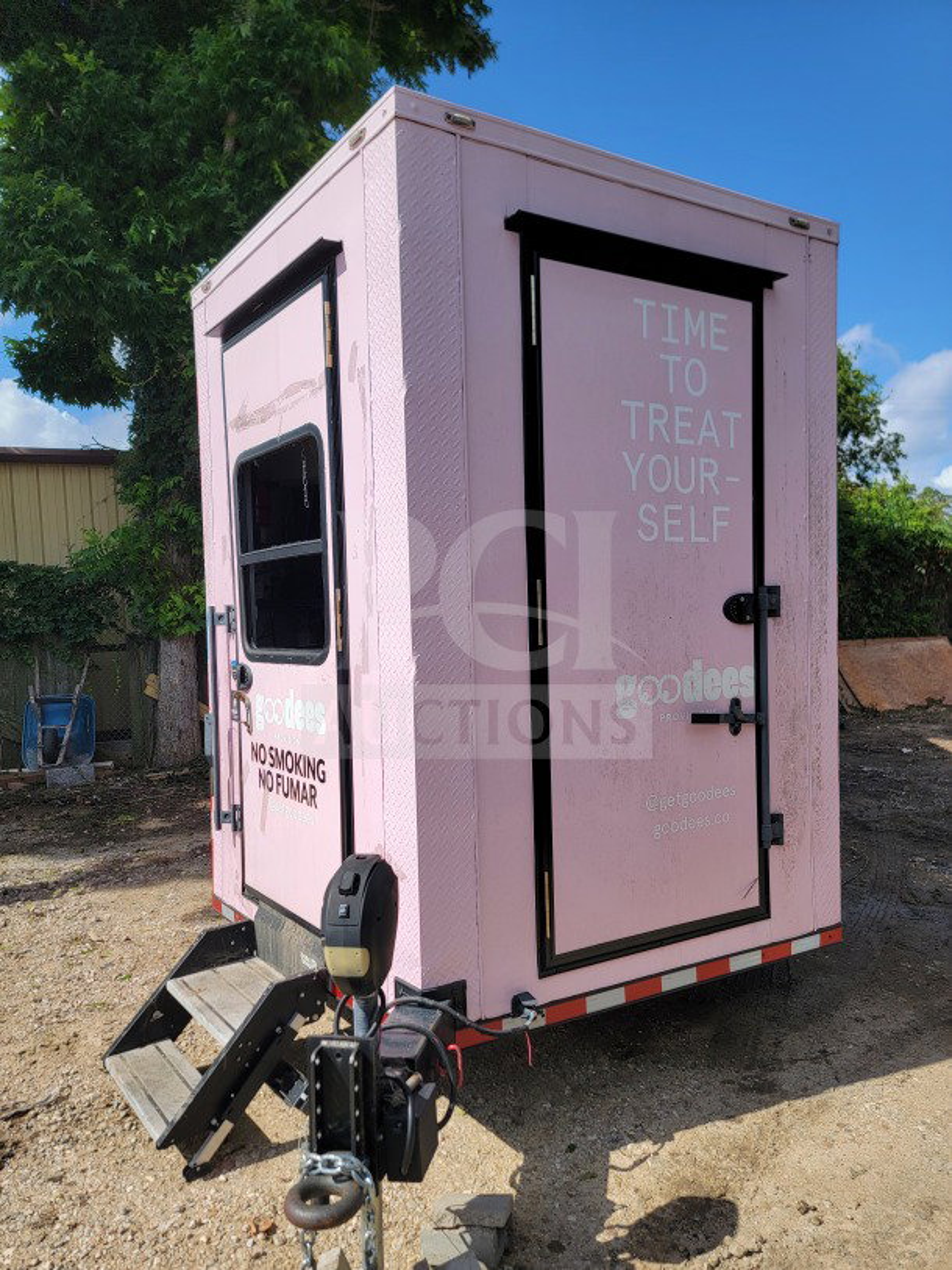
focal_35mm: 24
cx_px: 476
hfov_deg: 56.8
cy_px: 635
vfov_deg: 71.6
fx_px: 880
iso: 16
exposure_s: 1/1099
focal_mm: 6.7
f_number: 1.8
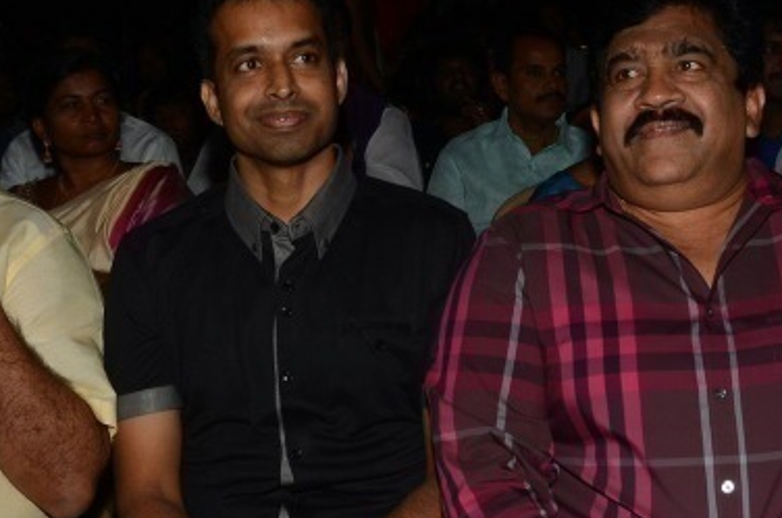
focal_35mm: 67
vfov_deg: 20.2
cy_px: 312
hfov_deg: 30.0
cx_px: 289
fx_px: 1454
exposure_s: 1/160
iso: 160
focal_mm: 21
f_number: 11
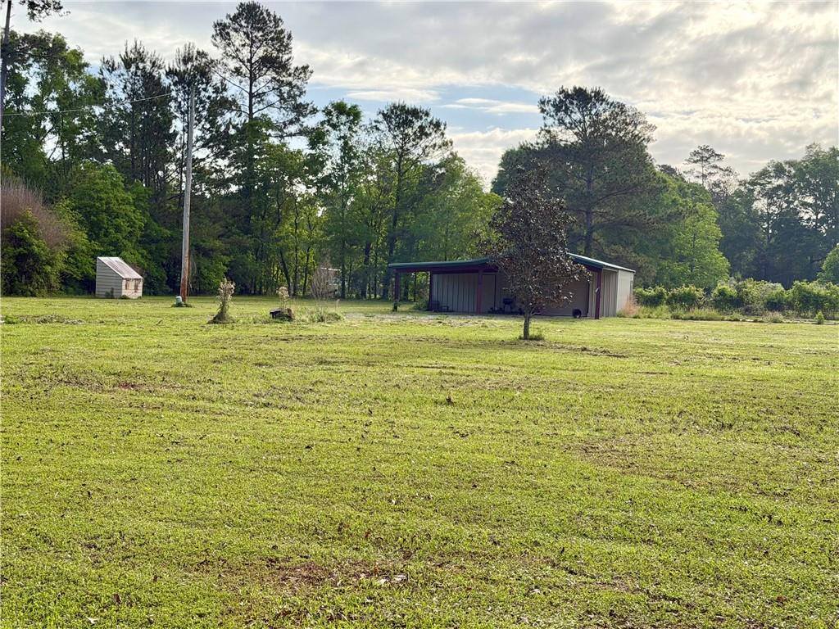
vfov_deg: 30.3
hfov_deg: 39.7
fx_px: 1163
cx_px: 420
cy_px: 314
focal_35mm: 48
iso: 100
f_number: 1.78
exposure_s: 1/2577
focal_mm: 6.76
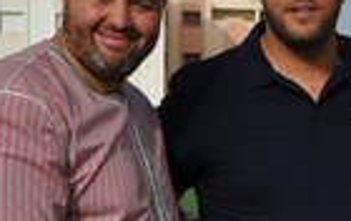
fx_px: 1536
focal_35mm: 160
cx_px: 509
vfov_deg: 8.0
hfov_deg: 12.5
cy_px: 338
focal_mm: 23
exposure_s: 1/400
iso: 200
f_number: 10
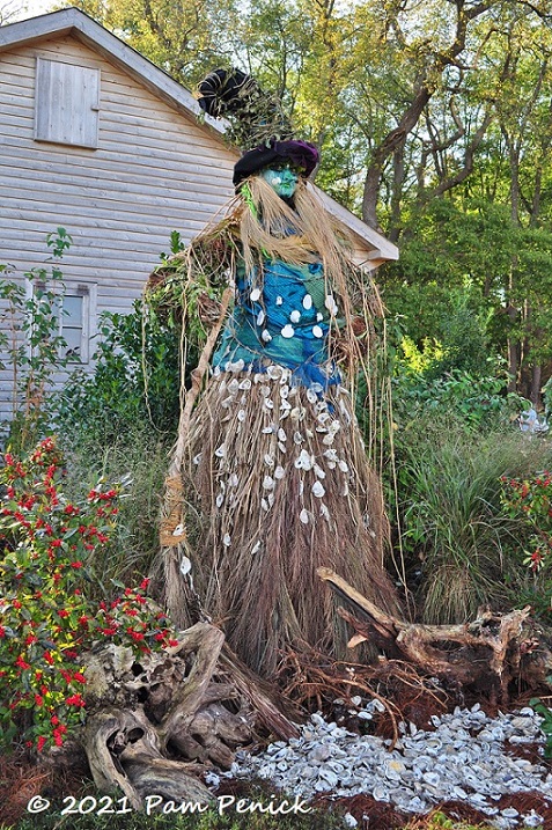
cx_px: 276
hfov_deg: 36.8
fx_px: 829
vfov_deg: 53.2
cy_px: 415
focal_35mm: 36
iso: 400
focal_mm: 24
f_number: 9
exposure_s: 1/125
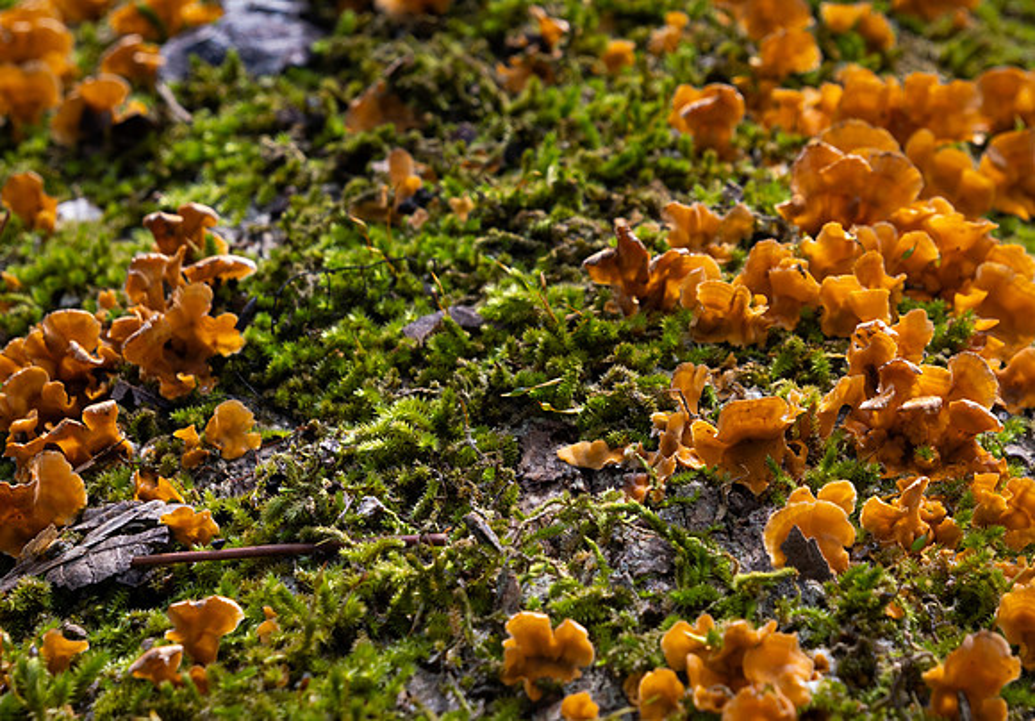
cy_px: 394
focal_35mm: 140
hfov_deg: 14.4
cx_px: 790
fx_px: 4092
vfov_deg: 10.1
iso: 160
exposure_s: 1/60
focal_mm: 44
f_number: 8
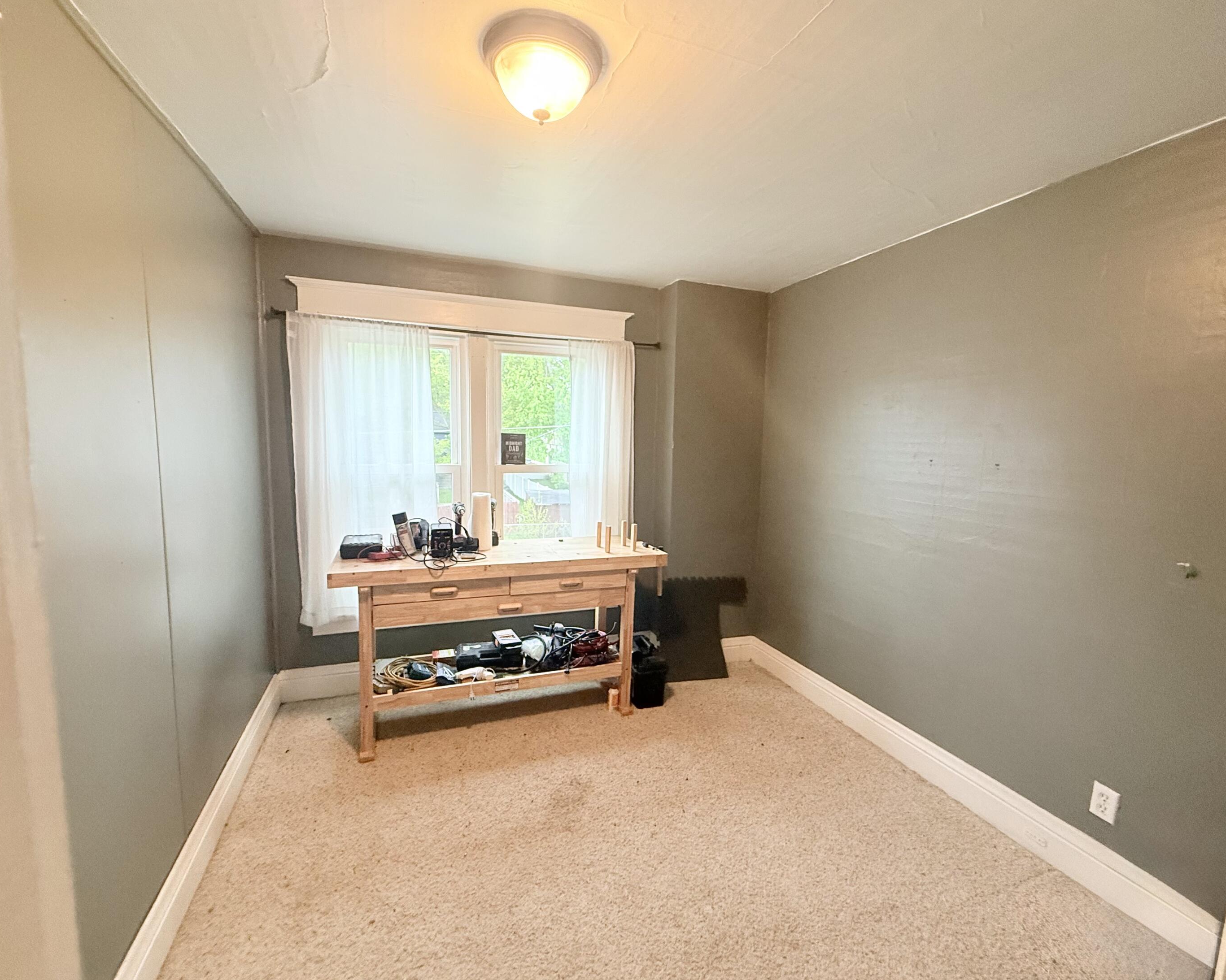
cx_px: 610
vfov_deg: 84.0
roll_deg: -1.4
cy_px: 489
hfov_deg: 96.8
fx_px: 544
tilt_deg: -6.3
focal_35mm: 15
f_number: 2.2
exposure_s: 1/60
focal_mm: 2.22
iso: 320
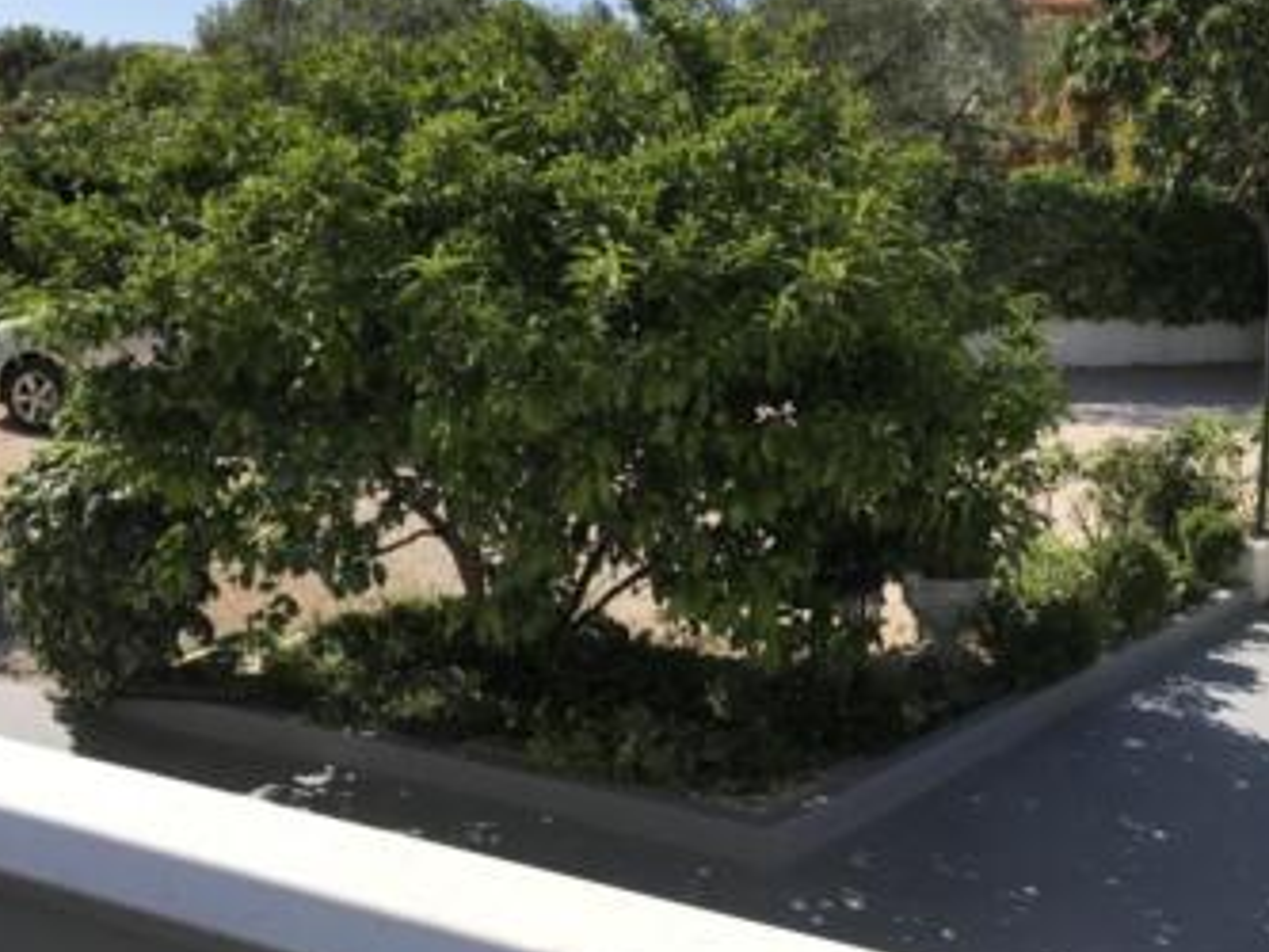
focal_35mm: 42
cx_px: 682
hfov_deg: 44.7
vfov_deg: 33.9
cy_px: 288
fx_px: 1540
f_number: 1.8
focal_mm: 3.99
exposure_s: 1/2336
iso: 20
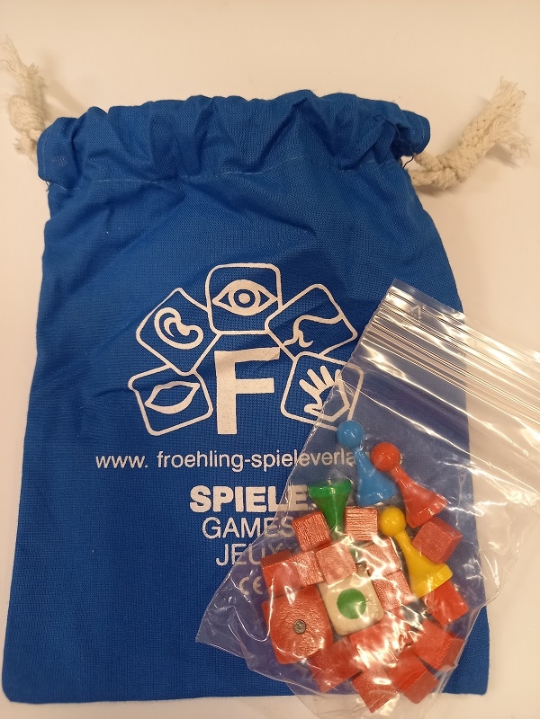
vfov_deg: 69.4
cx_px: 270
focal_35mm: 25
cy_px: 360
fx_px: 520
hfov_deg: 54.9
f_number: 2
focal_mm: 4.6
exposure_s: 1/50
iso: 320
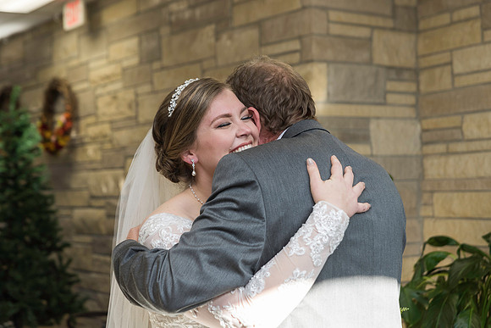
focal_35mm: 70
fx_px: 955
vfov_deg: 19.5
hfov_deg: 28.8
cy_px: 164
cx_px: 246
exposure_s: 1/200
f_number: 4.5
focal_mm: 70
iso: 640
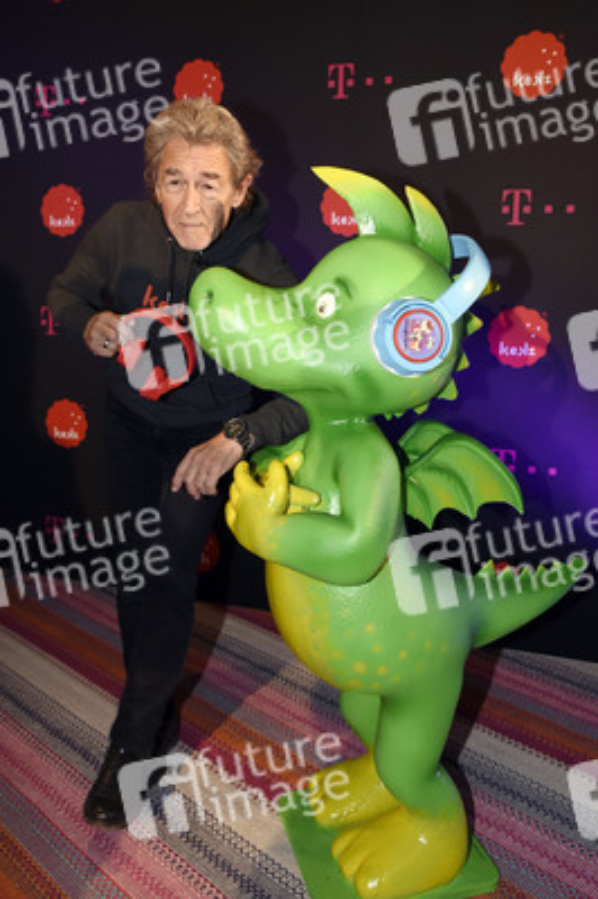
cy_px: 450
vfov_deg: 62.0
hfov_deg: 43.5
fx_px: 749
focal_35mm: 30
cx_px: 299
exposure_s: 1/125
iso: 1600
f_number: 6.3
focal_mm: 30
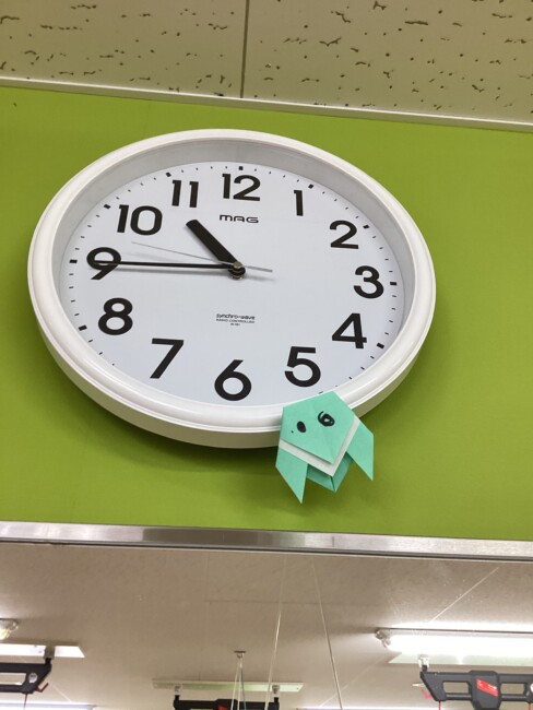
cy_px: 355
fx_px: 636
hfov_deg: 45.5
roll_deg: -1.1
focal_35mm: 31
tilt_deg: +35.4
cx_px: 266
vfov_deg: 58.3
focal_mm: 3.3
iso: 100
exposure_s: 1/60
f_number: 2.4
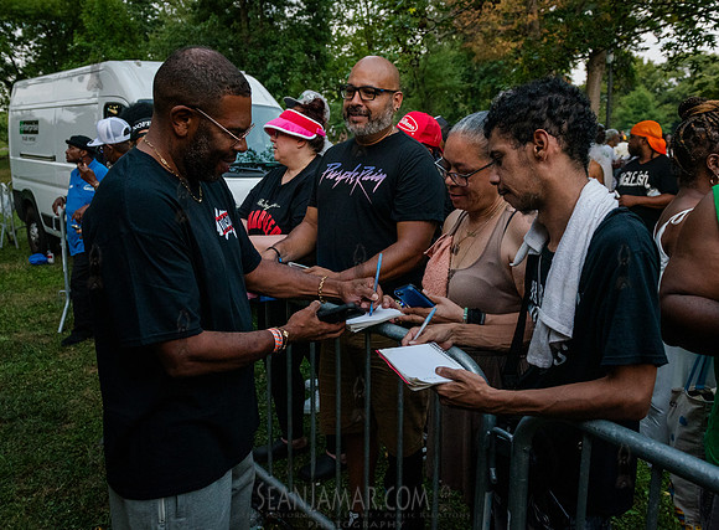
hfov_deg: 63.1
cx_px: 347
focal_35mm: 28
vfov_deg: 48.7
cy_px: 266
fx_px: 585
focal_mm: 24
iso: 3200
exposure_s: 1/200
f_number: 3.5
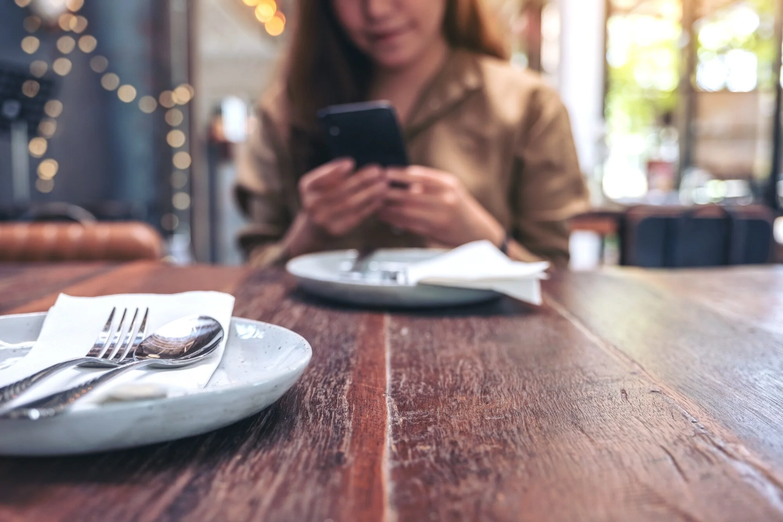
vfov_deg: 34.2
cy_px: 261
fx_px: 848
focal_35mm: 39
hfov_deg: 49.6
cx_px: 392
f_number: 2.8
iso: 200
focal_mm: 25.7
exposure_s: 1/40
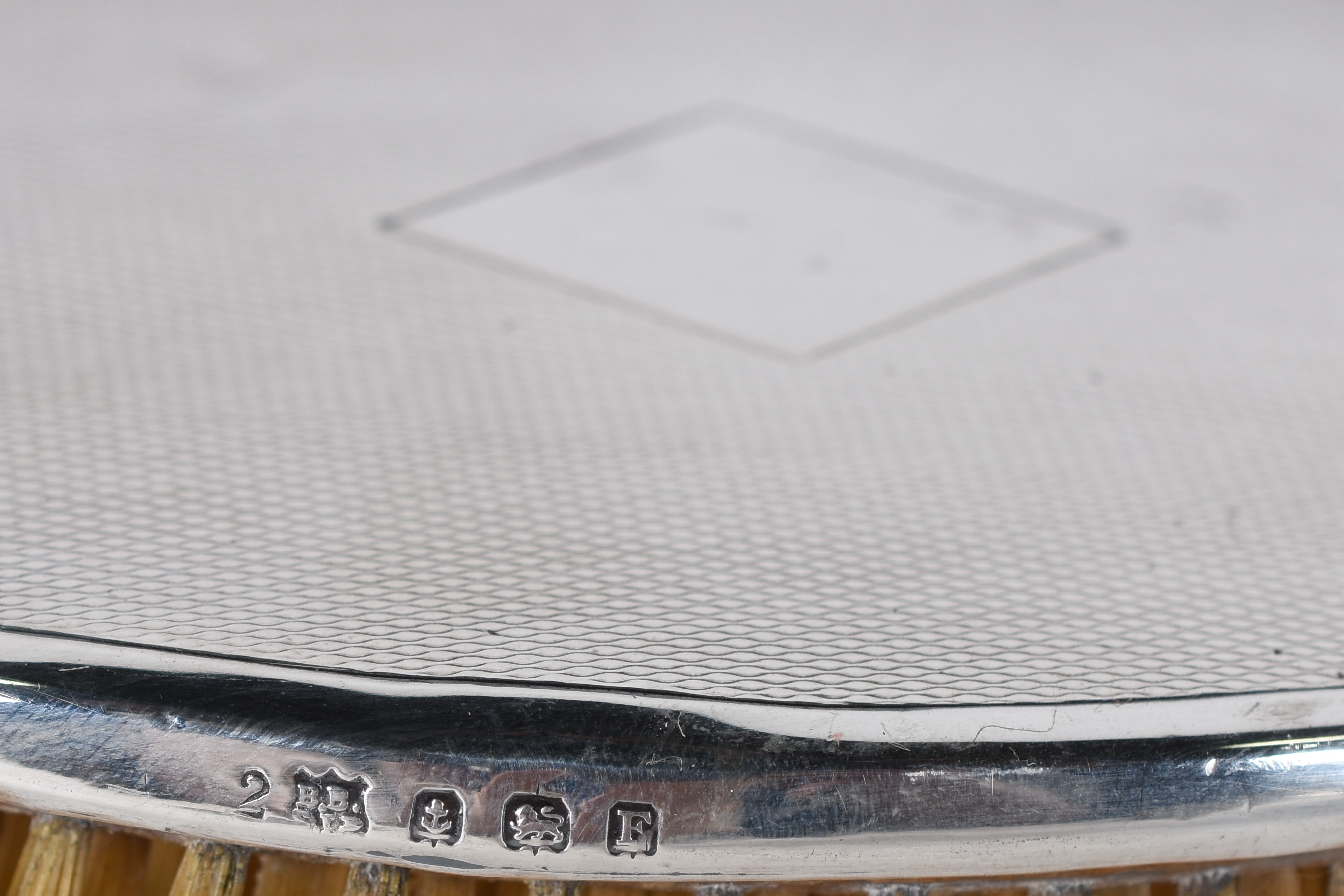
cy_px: 800
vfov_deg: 10.3
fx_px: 4965
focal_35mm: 133
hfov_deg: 15.4
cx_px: 483
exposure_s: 1/60
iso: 200
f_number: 8
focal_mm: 40
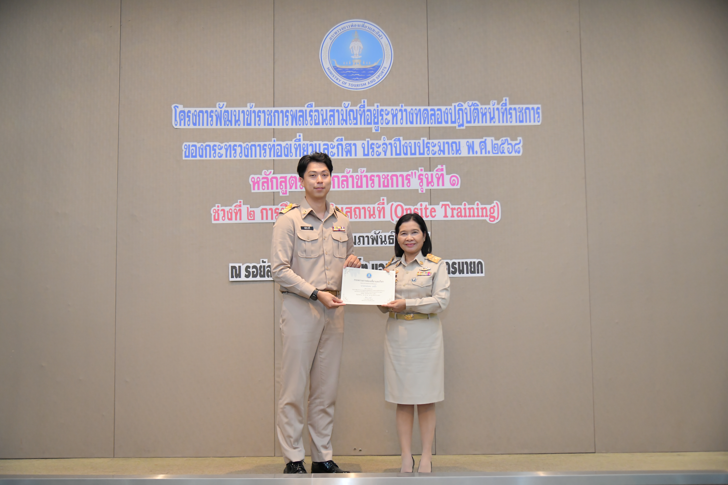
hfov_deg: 42.7
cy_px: 242
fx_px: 930
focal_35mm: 46
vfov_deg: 29.2
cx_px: 364
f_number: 4
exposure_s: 1/200
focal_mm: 46
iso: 2500
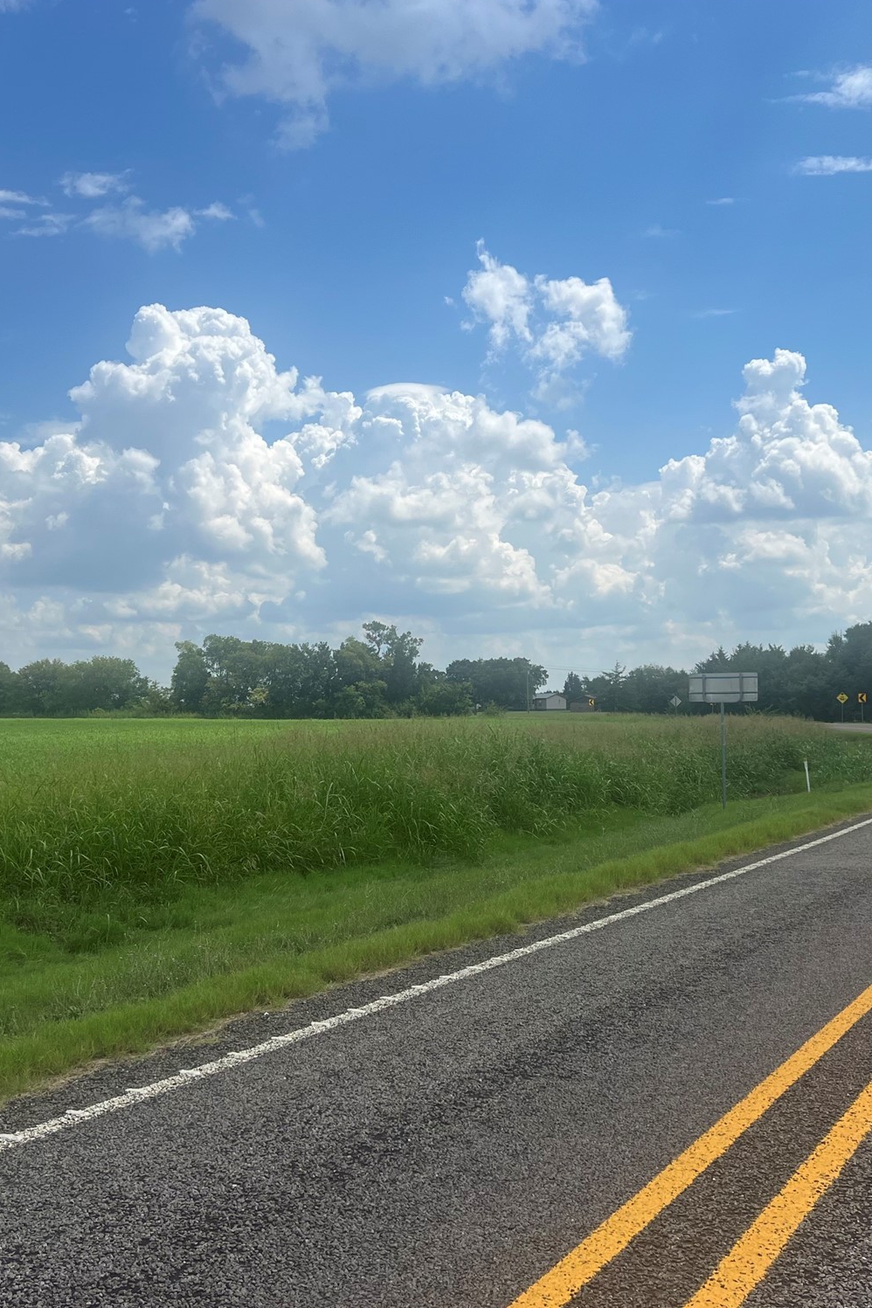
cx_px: 380
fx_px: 1344
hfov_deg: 35.9
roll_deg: +1.1
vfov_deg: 51.9
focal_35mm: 37
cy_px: 660
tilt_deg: +1.2
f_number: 1.5
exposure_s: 1/7463
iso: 50
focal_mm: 5.7
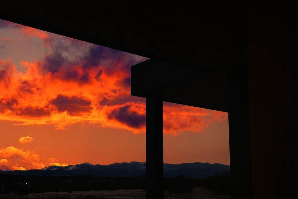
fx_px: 397
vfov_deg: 28.0
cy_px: 128
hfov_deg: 40.7
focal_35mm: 48
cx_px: 106
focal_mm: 23
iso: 200
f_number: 3.9
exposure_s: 1/60
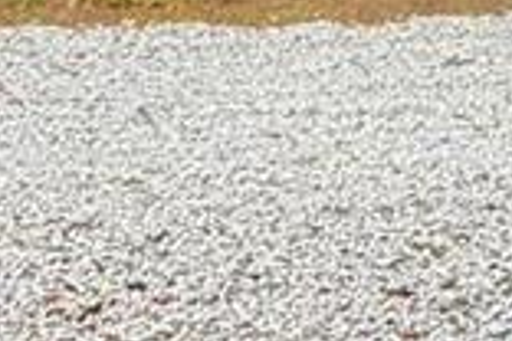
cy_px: -170
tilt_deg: -2.3
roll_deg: +0.3
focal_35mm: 112
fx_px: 1593
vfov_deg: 11.7
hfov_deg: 17.1
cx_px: 683
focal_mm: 2.22
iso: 40
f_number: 2.2
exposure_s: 1/144
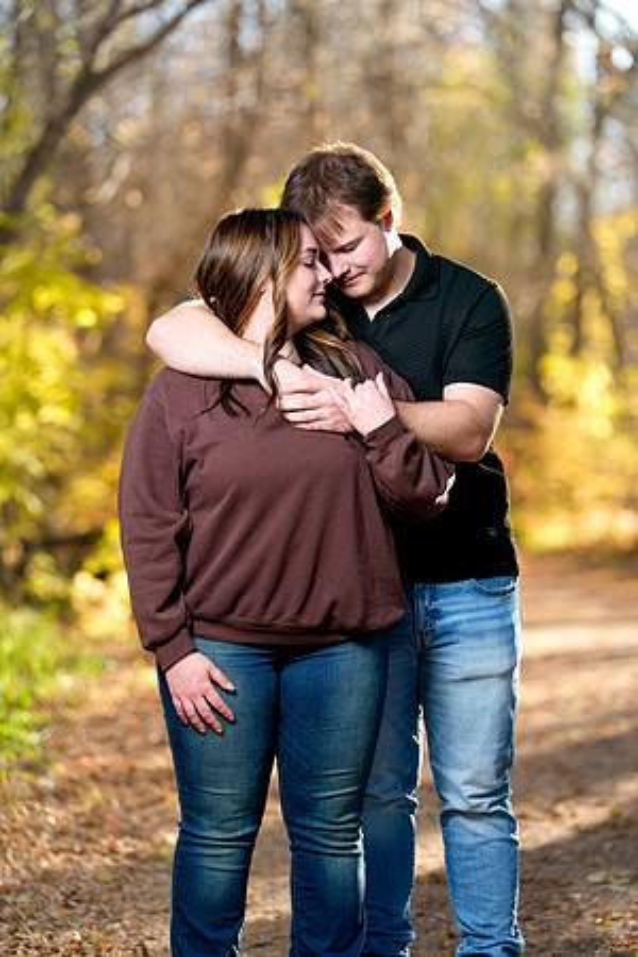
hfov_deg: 11.6
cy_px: 478
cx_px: 319
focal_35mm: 118
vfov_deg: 17.3
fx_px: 3137
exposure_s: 1/160
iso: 250
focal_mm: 118
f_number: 2.5
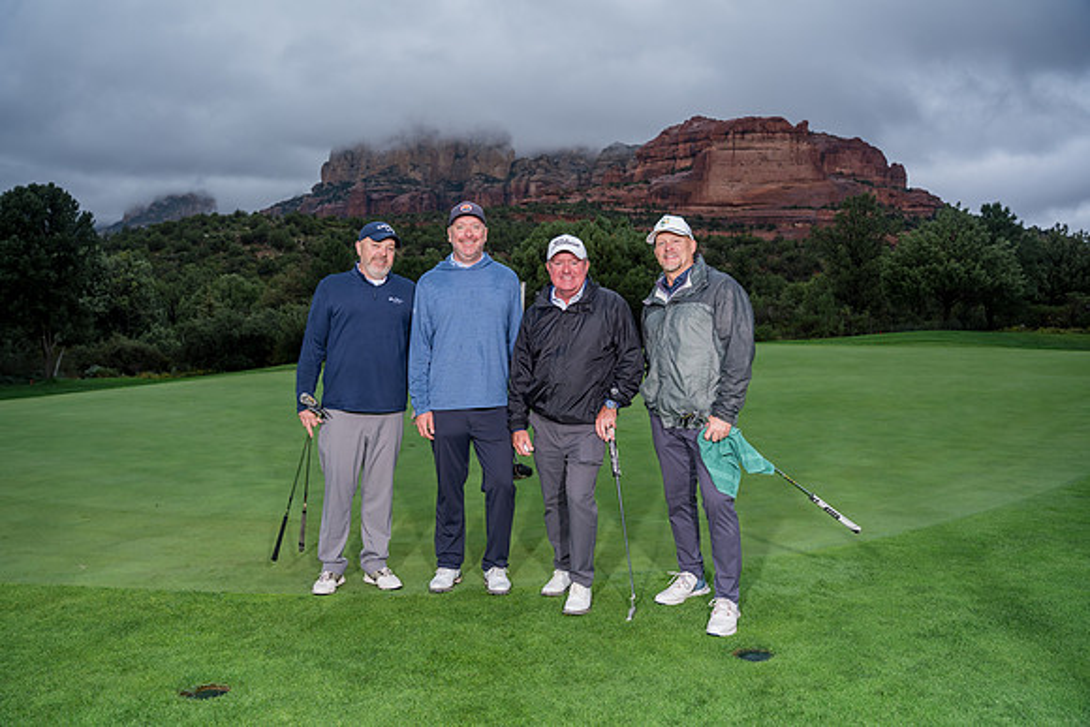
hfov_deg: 73.7
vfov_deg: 53.2
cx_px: 545
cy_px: 364
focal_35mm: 24
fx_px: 727
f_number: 4.5
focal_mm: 24
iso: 320
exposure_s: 1/320
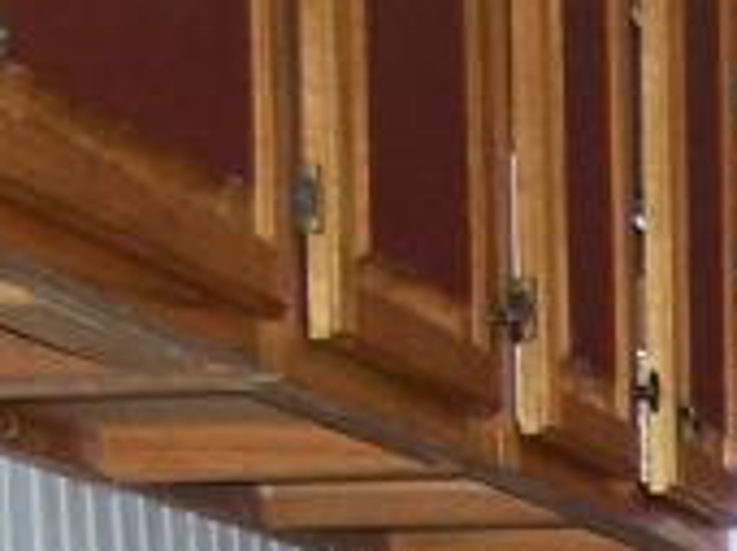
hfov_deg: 7.9
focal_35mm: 229
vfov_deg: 6.1
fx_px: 4869
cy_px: 1414
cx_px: 1838
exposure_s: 1/60
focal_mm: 6.3
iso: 160
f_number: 2.8
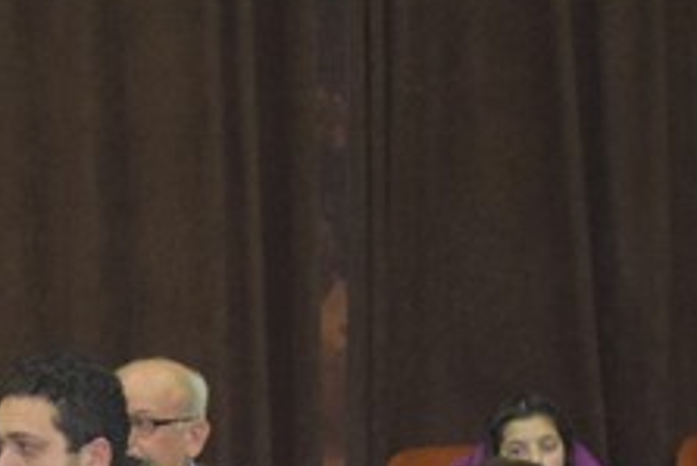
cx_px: -400
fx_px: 3952
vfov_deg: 6.7
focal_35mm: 204
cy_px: 489
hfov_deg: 9.7
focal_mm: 38
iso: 3200
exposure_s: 1/60
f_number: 4.8
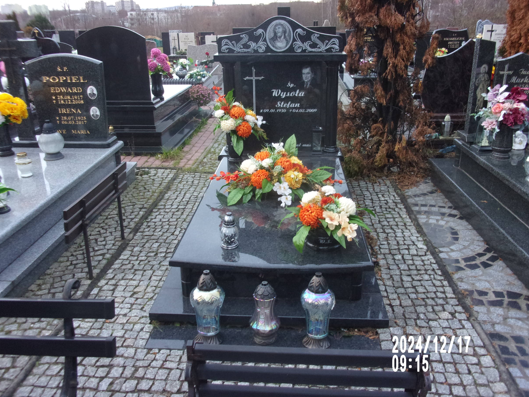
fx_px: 458
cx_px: 270
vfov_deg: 46.8
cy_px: 188
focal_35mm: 30
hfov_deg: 60.0
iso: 183
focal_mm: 5.1
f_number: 3.9
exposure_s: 1/34
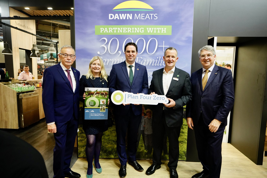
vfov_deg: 59.5
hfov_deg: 81.2
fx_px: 156
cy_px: 89
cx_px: 134
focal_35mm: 21
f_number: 2.8
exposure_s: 1/500
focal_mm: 21
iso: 2500
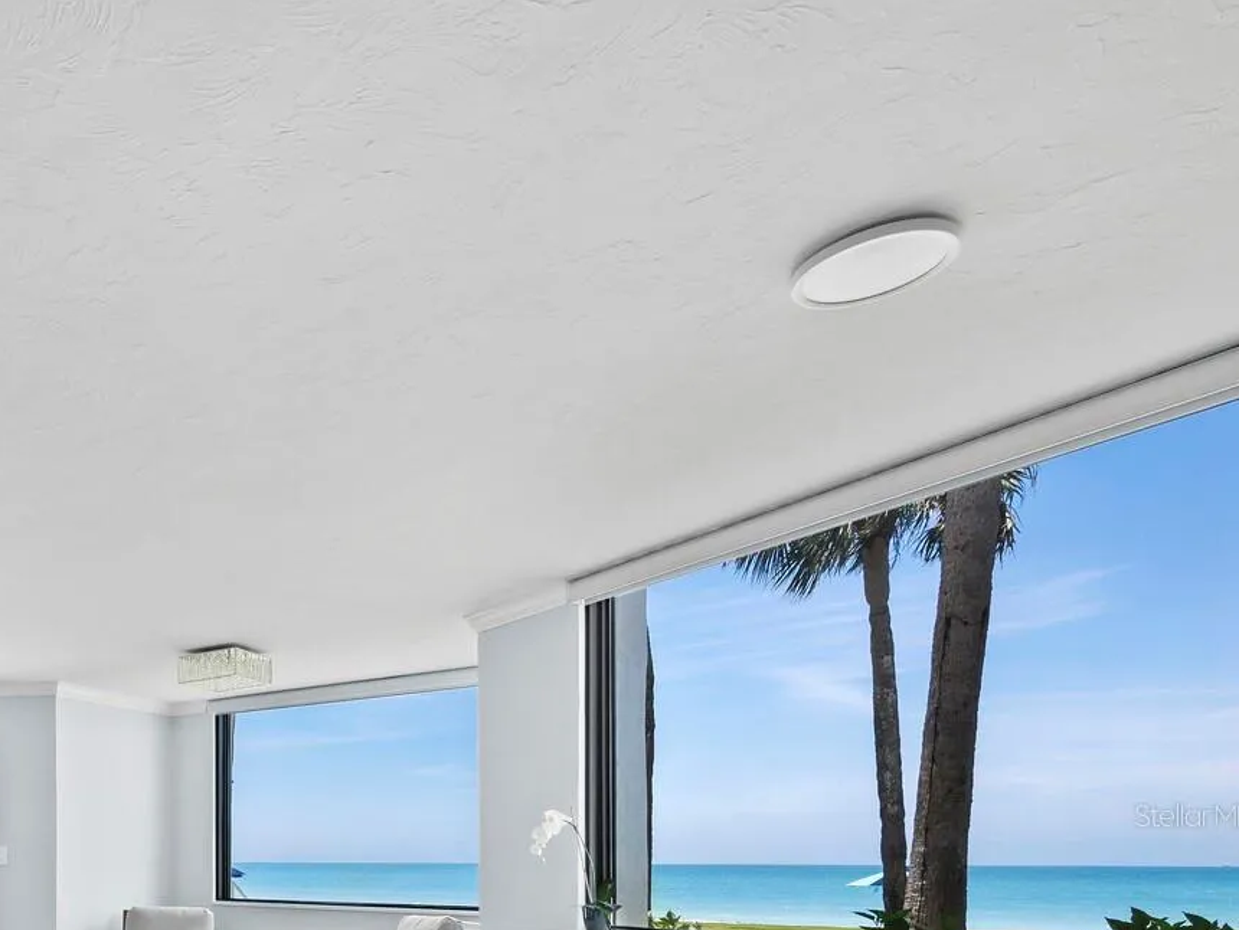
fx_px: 931
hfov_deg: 57.6
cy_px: 815
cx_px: 120
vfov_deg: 48.3
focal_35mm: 26
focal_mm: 7
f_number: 10
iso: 320
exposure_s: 1/13
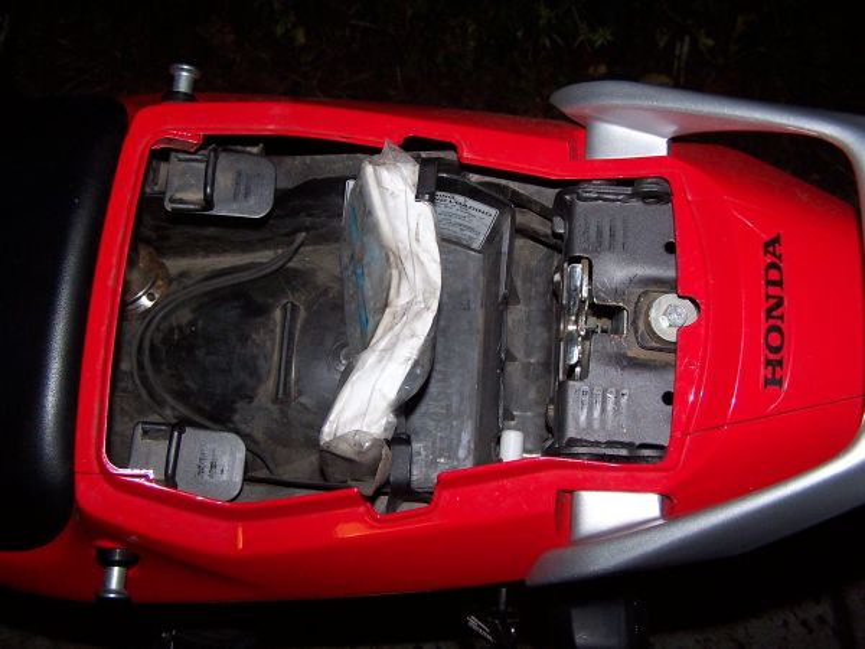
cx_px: 432
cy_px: 324
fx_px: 950
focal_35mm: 38
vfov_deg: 37.7
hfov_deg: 49.0
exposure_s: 1/60
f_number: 2.8
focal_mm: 6.3
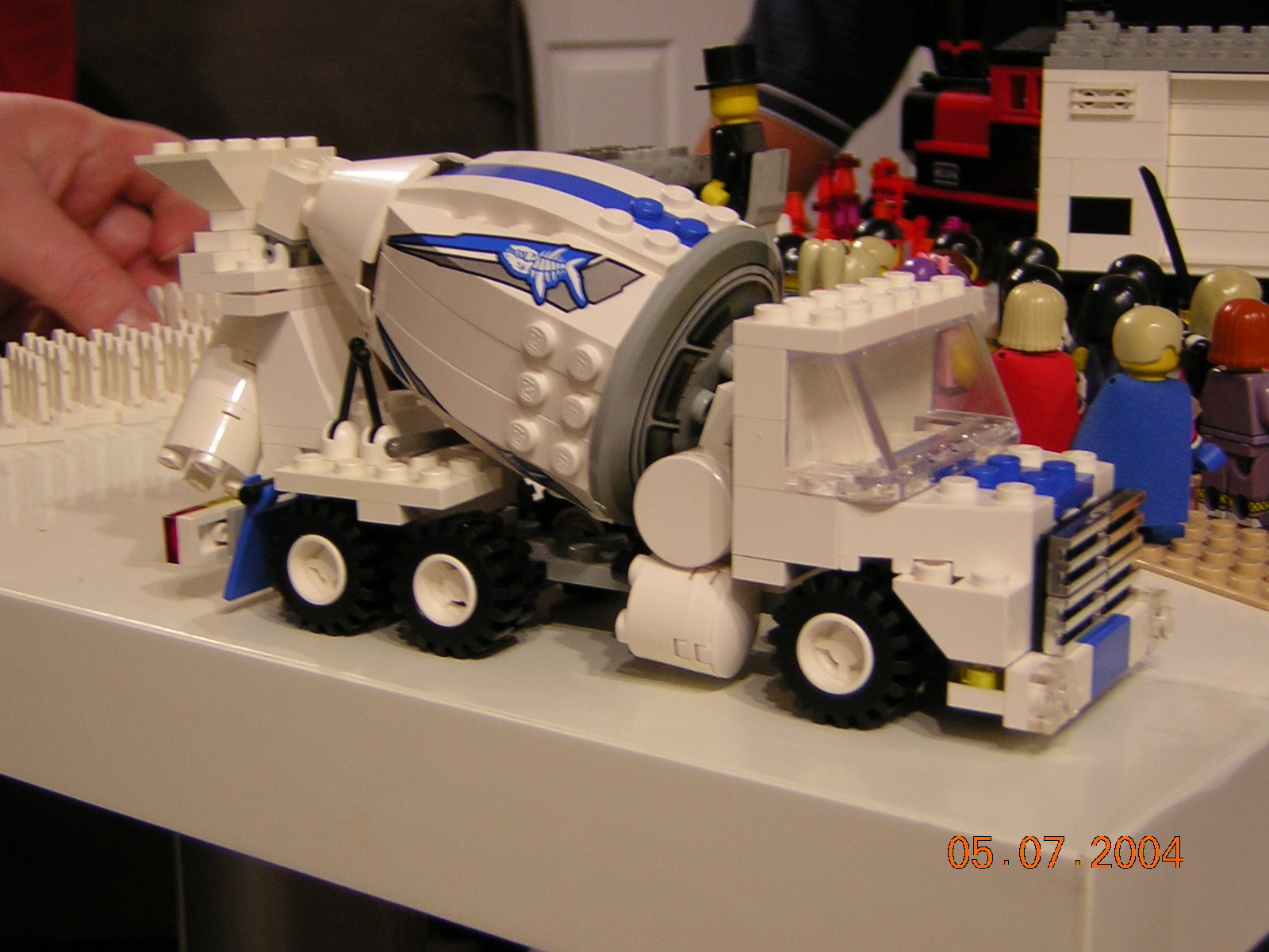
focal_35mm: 58
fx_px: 2126
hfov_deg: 33.2
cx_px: 634
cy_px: 476
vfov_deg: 25.2
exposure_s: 1/5.5
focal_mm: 7.6
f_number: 3.3
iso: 57
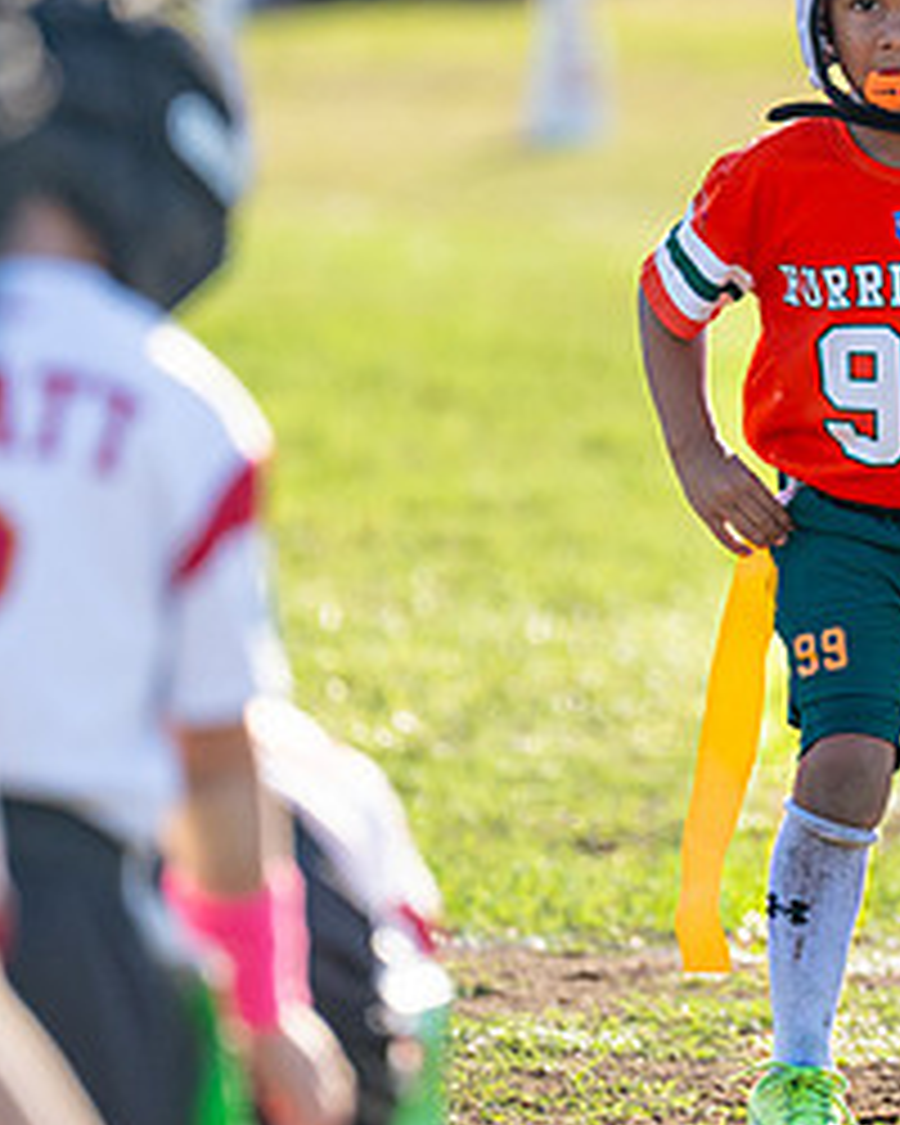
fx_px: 23240
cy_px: 357
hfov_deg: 2.2
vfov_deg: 2.8
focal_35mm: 698
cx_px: 921
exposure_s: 1/2000
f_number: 2.8
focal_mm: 200
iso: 250
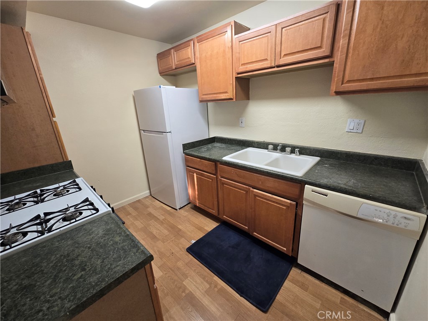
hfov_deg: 106.2
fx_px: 161
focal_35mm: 13
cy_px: 160
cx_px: 214
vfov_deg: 89.9
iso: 200
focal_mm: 2.2
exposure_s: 1/60
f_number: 2.2
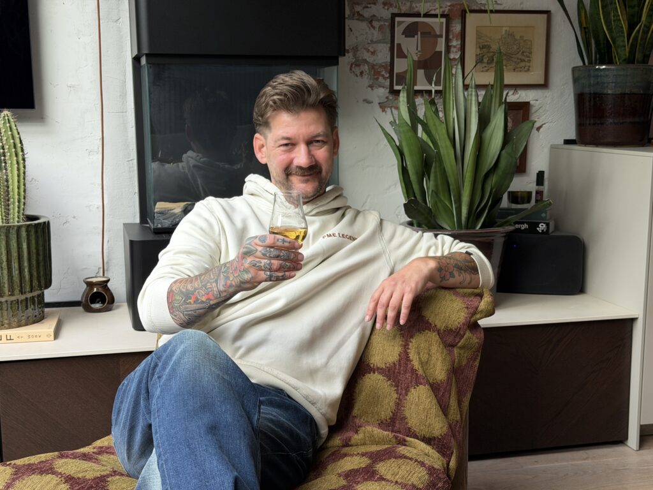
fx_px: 905
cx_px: 326
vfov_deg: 30.3
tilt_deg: -9.0
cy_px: 245
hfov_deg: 39.7
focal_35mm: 48
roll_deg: +0.4
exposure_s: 1/71
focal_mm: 6.76
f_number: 1.78
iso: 100
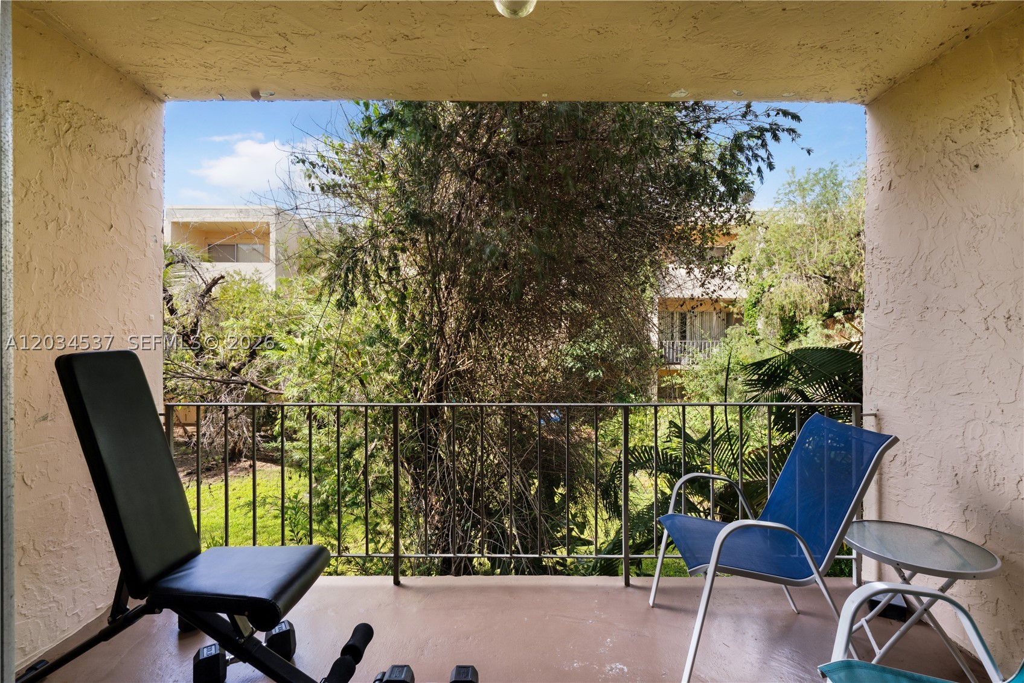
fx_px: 455
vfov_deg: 73.8
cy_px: 342
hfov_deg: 96.7
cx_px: 512
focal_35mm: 16
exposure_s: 1/8
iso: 100
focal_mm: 16
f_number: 14
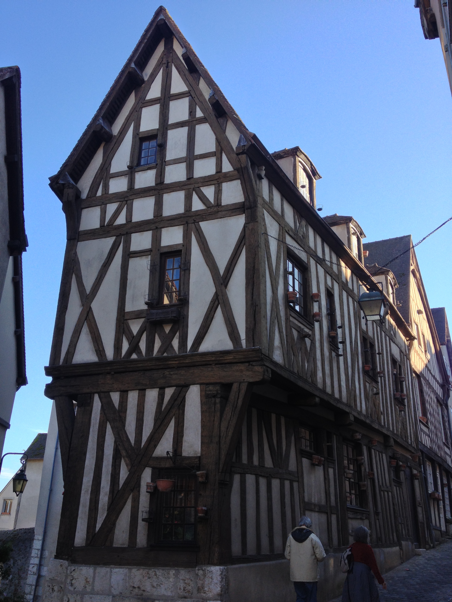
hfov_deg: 40.7
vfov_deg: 52.6
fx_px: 609
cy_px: 301
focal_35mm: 35
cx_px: 226
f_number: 2.4
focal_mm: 4.28
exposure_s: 1/294
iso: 50
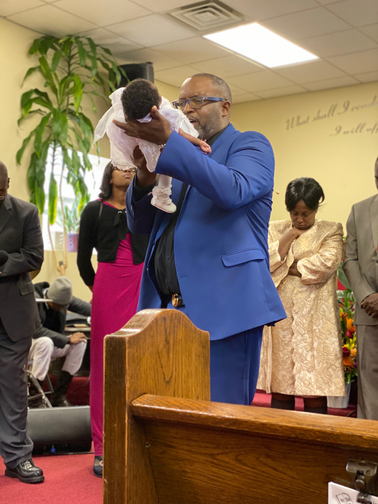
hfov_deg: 28.0
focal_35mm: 52
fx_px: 757
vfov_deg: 36.8
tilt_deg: +4.3
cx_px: 189
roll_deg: -1.9
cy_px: 252
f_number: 2
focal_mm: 6
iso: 400
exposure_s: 1/40
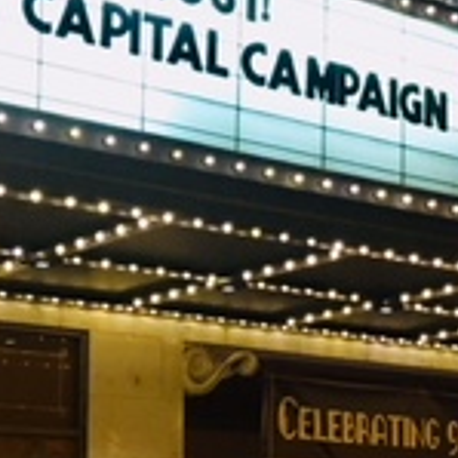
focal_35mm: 110
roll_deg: +0.5
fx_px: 1647
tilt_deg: +7.8
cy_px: 344
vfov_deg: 15.8
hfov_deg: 15.7
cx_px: 393
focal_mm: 4.15
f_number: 2.2
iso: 200
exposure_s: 1/20
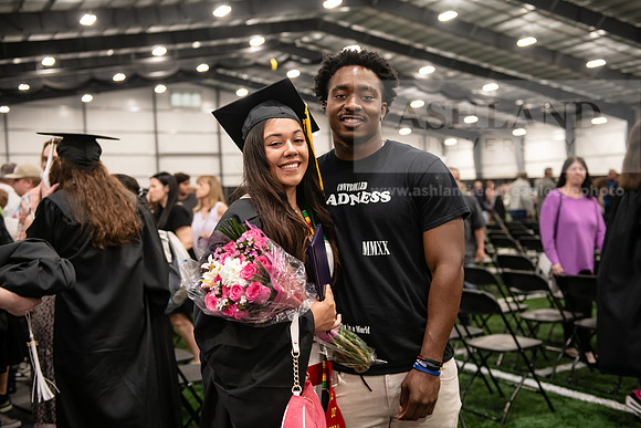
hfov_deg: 48.4
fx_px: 712
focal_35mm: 40
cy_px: 214
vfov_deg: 33.4
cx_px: 320
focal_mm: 40
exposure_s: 1/160
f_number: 3.2
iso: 2000
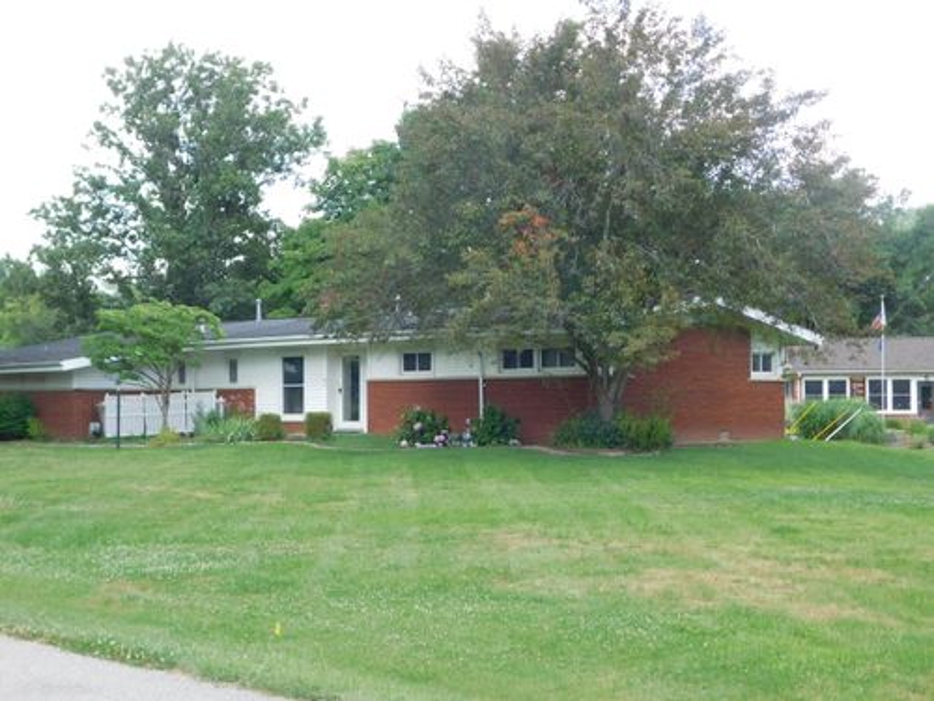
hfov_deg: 32.7
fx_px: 1592
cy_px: 350
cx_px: 467
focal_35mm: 59
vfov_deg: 24.8
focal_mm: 10.4
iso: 125
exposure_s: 1/160
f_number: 4
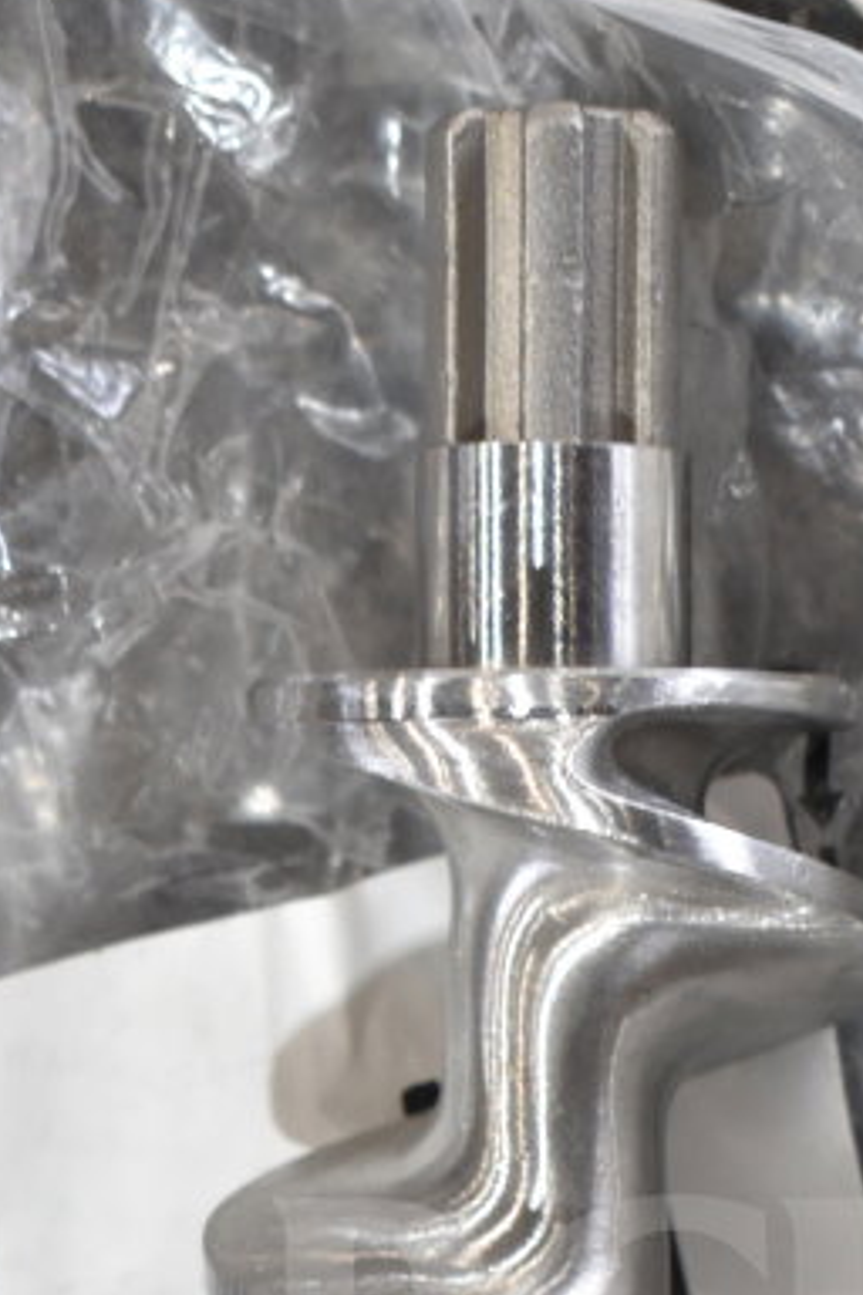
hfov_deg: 9.6
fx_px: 5142
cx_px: 573
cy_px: 1465
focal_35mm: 143
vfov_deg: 14.0
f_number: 4.8
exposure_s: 1/60
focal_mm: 40
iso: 640
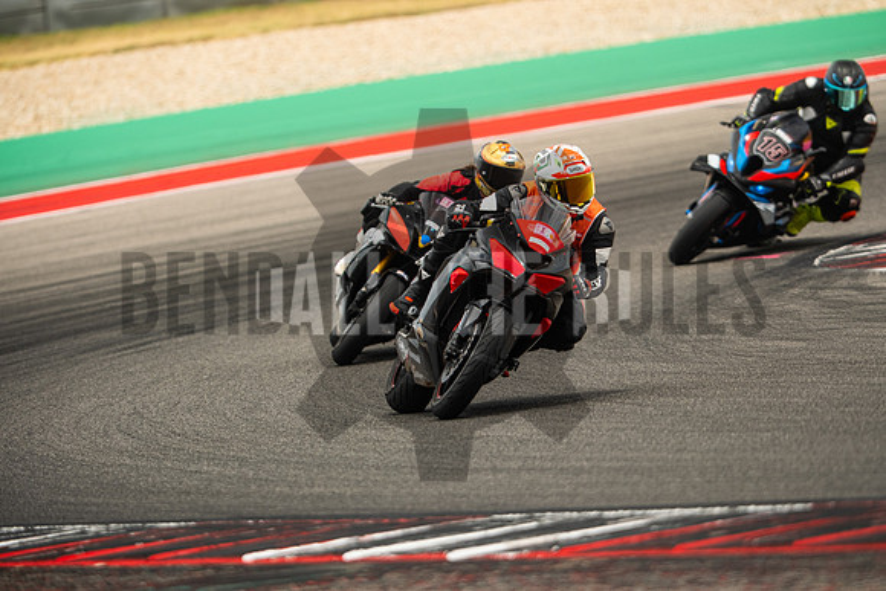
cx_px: 443
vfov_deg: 3.3
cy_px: 296
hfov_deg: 4.9
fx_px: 10339
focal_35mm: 420
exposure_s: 1/2000
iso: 400
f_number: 2.8
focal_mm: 280
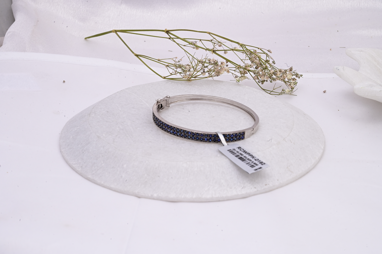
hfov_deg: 28.9
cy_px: 127
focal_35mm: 70
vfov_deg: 19.4
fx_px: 742
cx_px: 191
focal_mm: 70
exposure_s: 1/100
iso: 640
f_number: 22
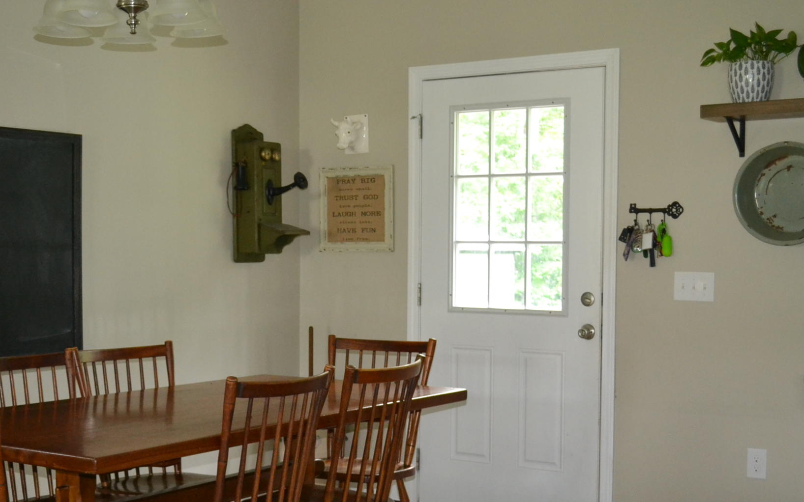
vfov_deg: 23.1
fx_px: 1227
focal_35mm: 56
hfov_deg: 36.2
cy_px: 299
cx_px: 330
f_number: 4.2
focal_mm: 26
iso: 2000
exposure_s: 1/60
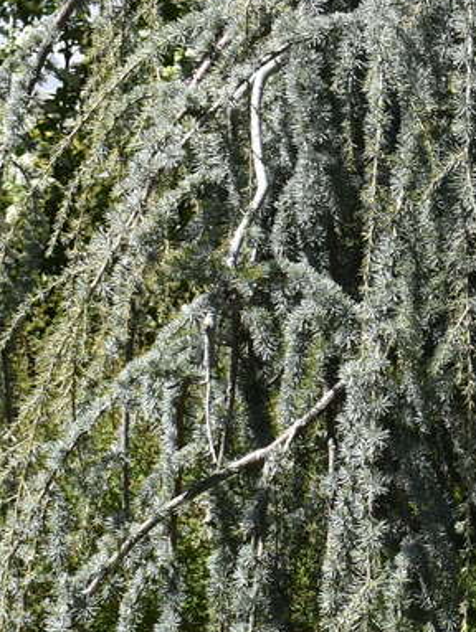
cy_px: 318
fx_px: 3716
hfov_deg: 7.0
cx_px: 1035
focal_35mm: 203
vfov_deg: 9.7
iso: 125
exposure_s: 1/250
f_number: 8
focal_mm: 30
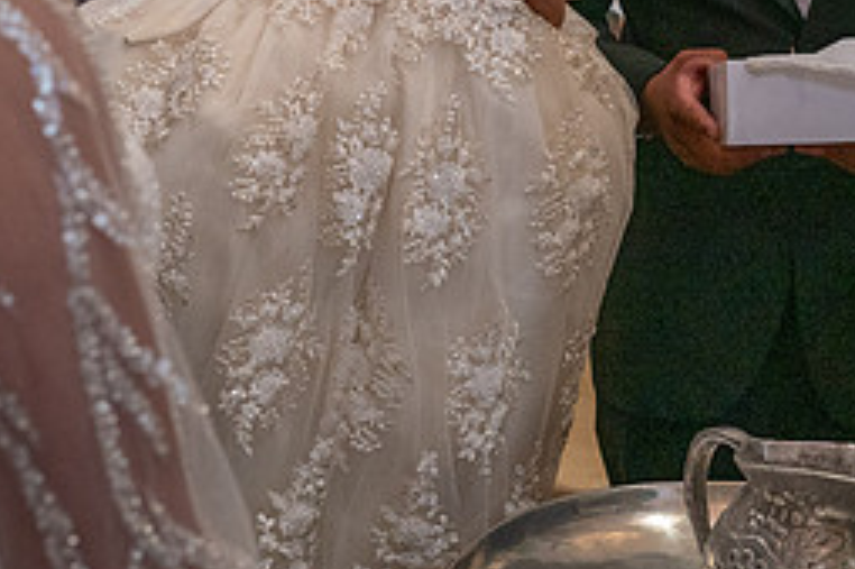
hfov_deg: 25.4
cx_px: 478
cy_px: -22
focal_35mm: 80
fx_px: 1899
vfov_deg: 16.6
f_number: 5
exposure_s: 1/100
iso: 2500
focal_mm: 35
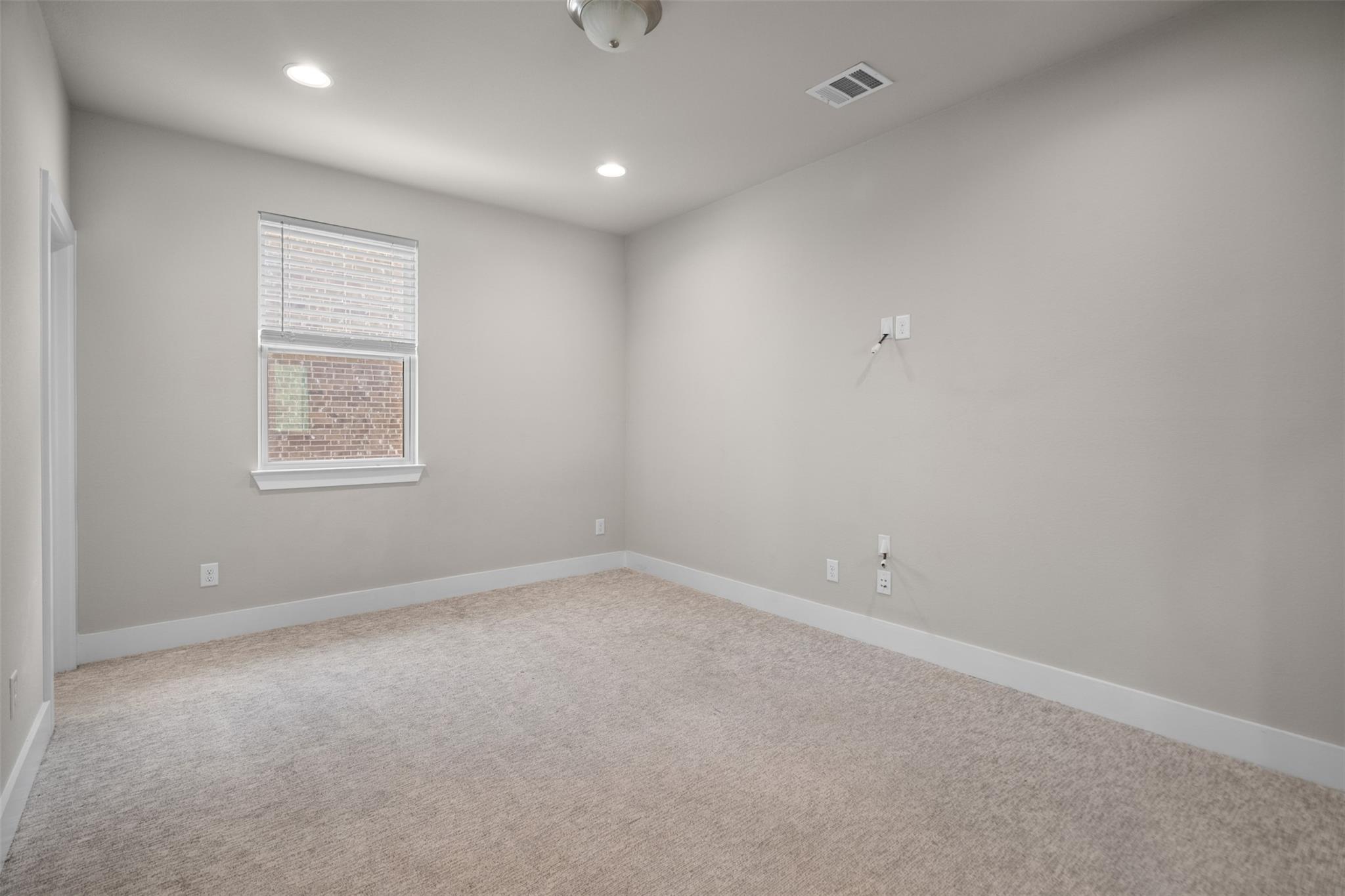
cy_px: 448
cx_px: 672
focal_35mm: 16
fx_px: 598
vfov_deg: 73.7
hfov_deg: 96.7
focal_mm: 16
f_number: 7.1
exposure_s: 1/3
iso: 800
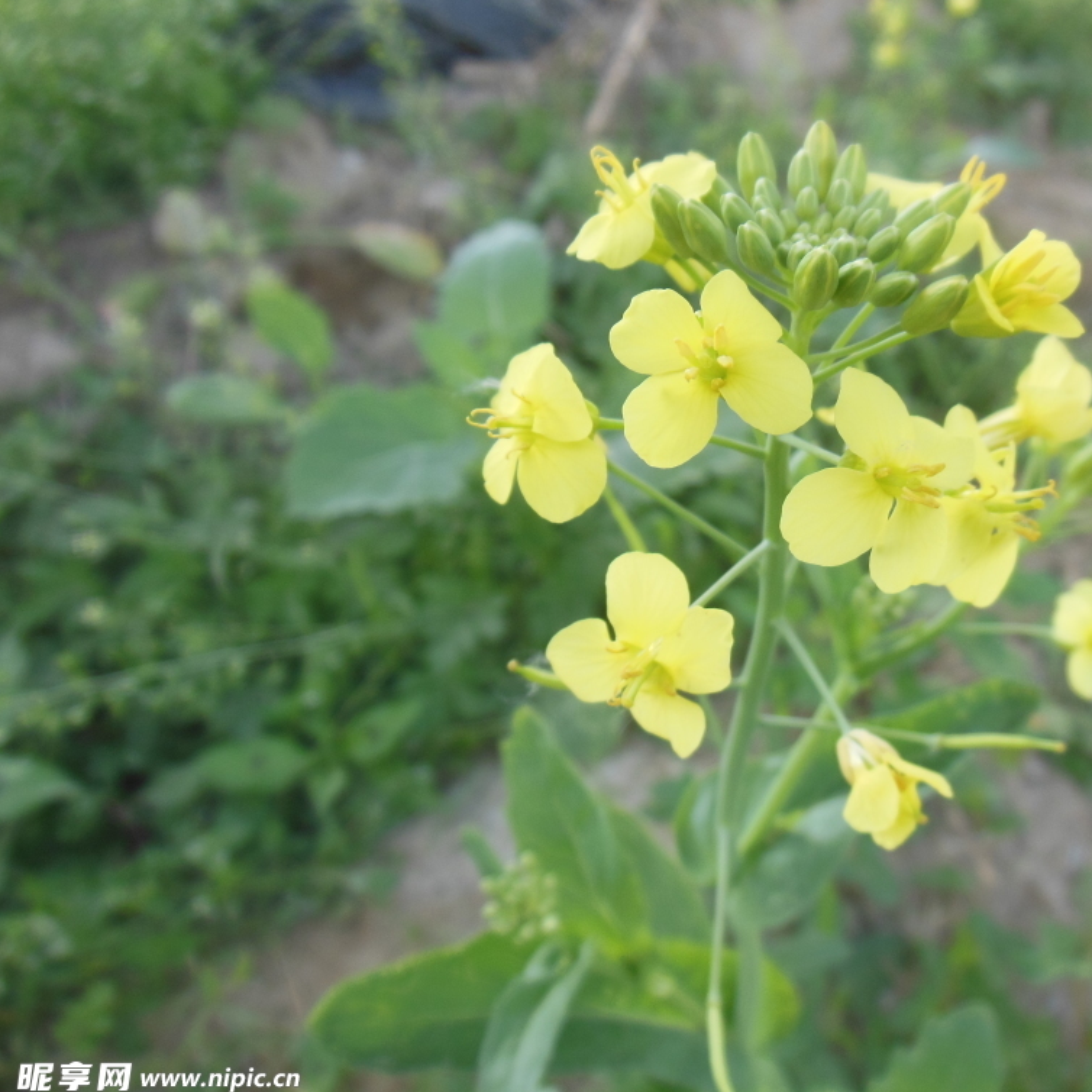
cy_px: 547
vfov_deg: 54.0
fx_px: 1071
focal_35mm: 30
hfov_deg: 52.9
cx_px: 736
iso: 125
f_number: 3.2
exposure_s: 1/200
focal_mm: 4.5
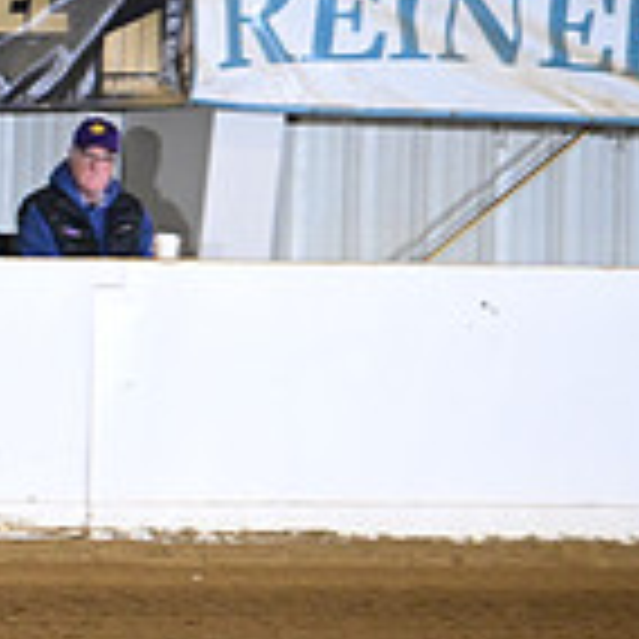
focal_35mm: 694
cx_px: -621
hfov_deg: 2.5
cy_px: 268
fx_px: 14494
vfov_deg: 2.5
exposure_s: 1/200
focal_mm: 200
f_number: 4
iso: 2500
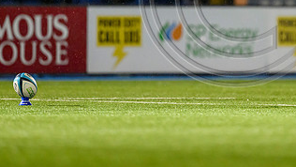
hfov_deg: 2.8
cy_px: -10
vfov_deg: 1.6
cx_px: 235
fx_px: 6046
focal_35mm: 770
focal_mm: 400
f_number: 3.2
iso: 6400
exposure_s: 1/1000
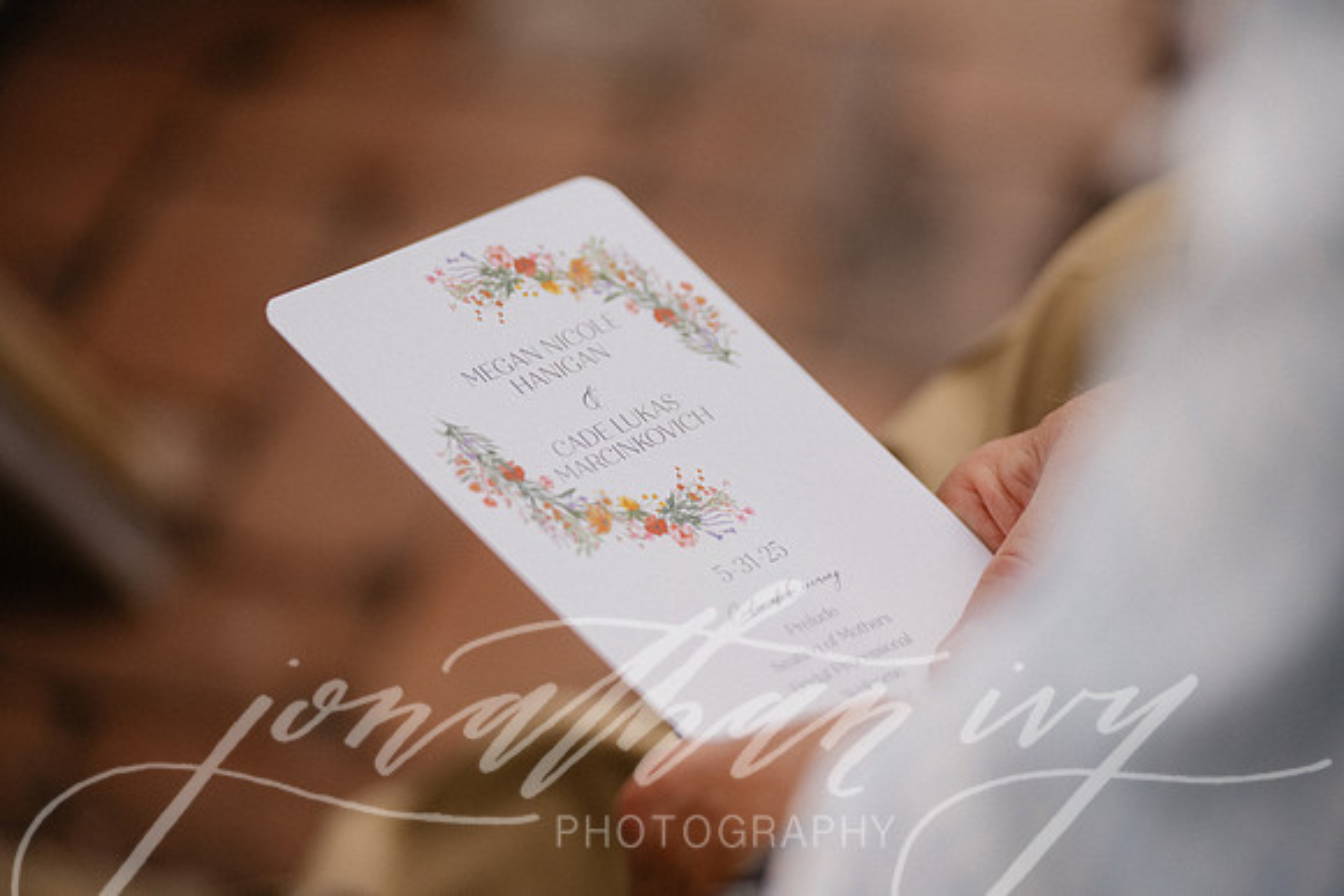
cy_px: 448
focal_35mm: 200
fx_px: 7468
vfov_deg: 6.9
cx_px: 672
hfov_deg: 10.3
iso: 400
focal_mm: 200
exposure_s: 1/2000
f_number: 2.8
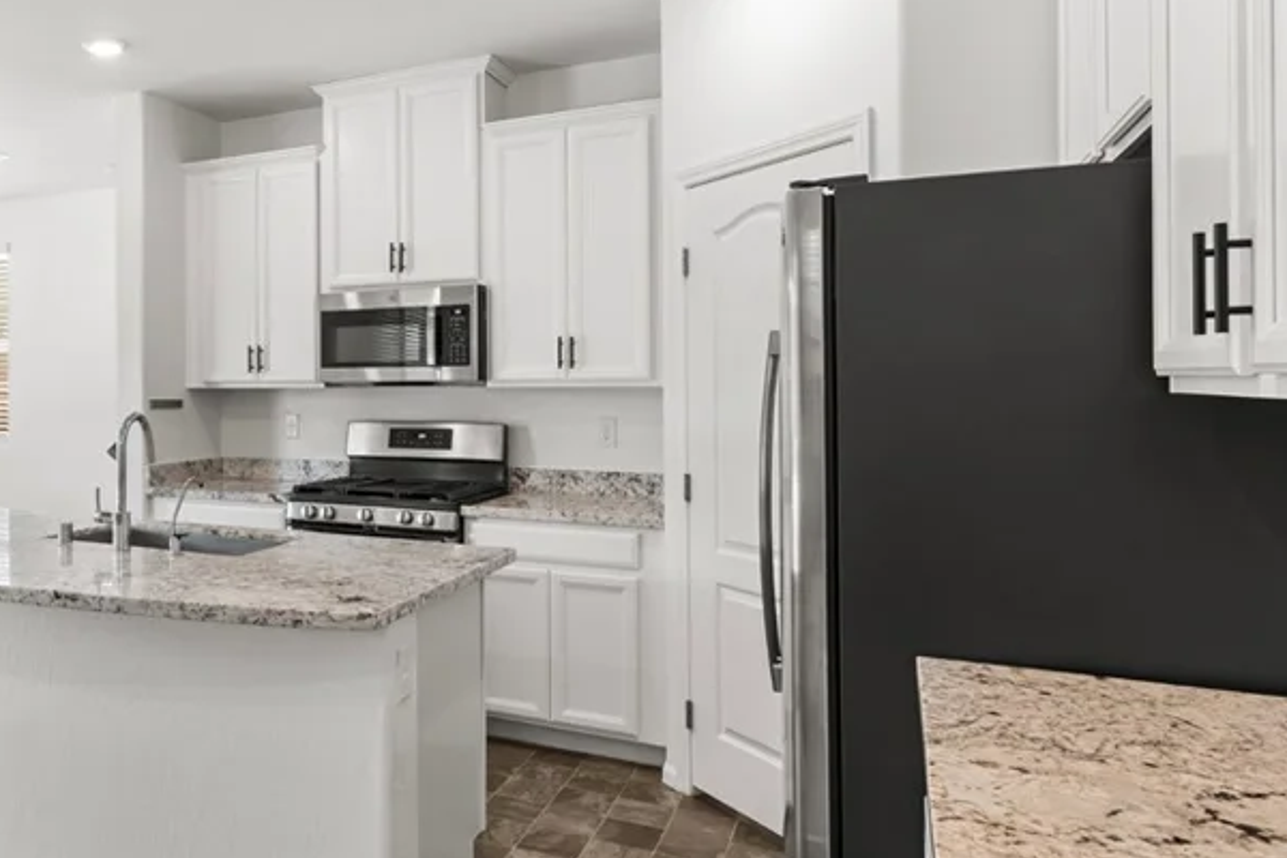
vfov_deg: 44.9
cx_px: 270
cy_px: 383
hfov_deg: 59.1
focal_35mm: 29
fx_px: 1037
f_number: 8
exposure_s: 1/25
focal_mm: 17
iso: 400
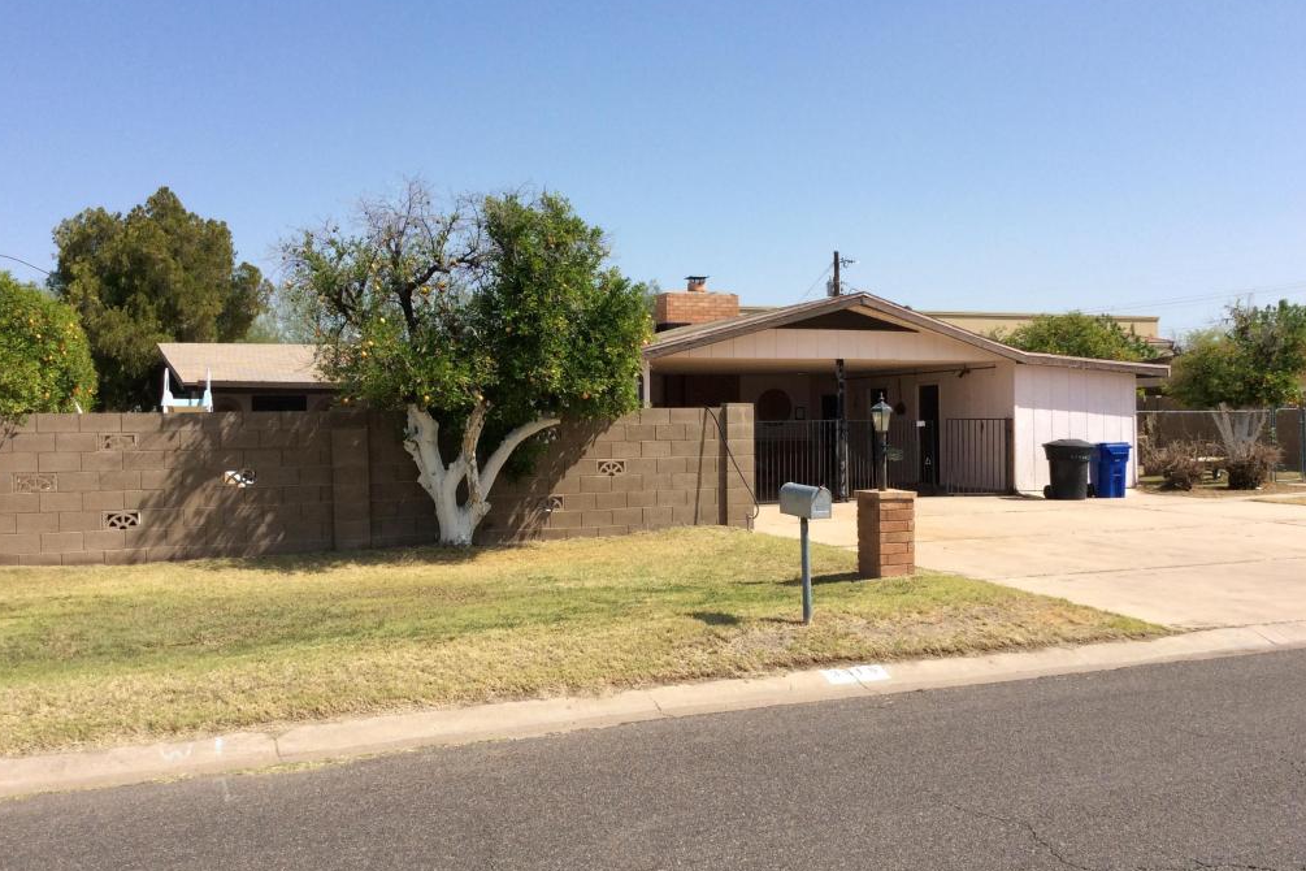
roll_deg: +0.5
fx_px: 1233
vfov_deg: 38.9
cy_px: 420
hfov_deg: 55.8
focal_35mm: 34
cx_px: 655
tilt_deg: +1.3
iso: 32
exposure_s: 1/1506
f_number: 2.4
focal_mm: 3.3
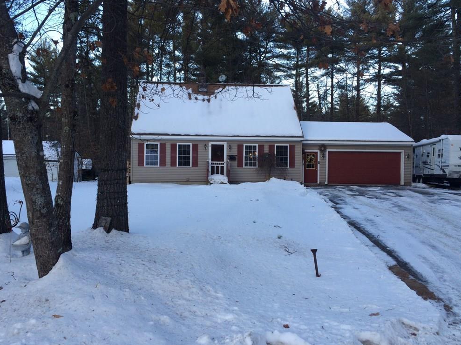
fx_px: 399
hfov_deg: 60.0
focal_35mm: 30
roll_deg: +0.4
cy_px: 173
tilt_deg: -1.2
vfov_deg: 46.8
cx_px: 228
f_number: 2.2
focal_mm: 4.15
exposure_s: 1/127
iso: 32
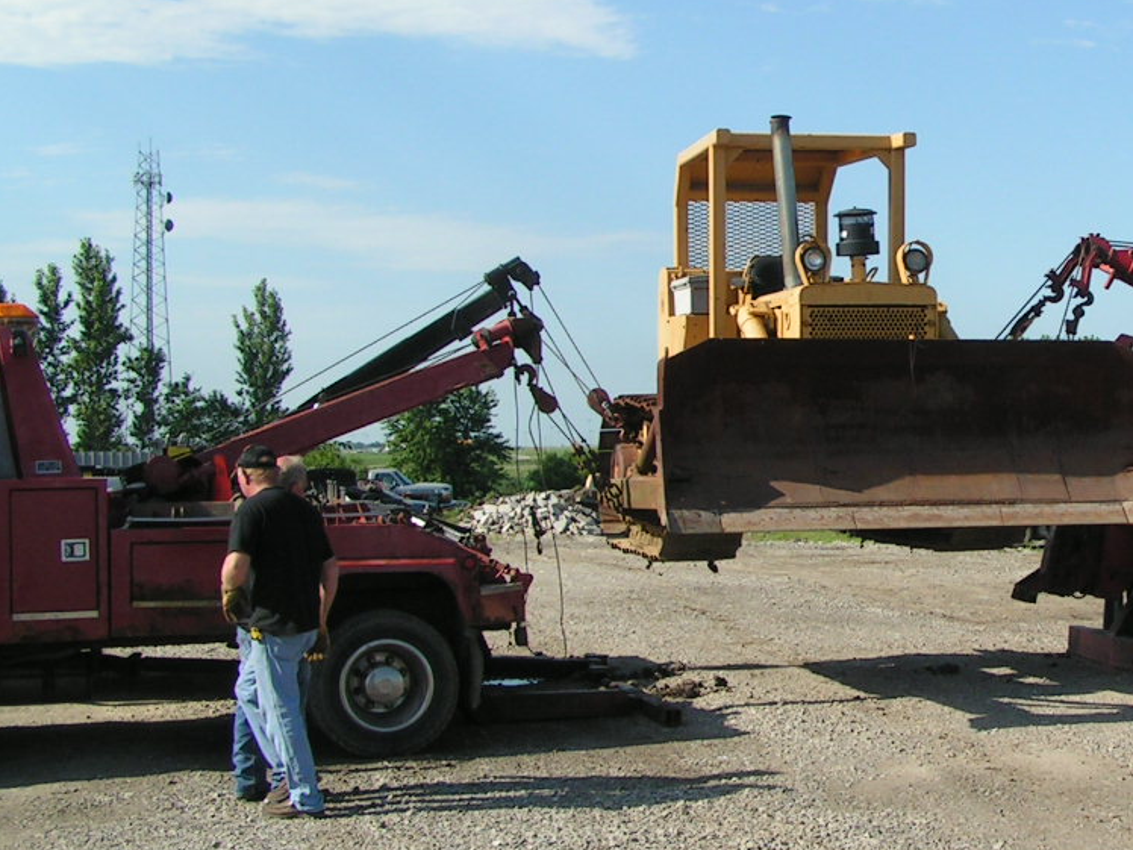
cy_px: 405
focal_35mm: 65
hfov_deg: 29.1
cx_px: 916
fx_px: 2127
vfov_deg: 22.6
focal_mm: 5.8
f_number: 5.6
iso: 50
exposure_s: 1/320
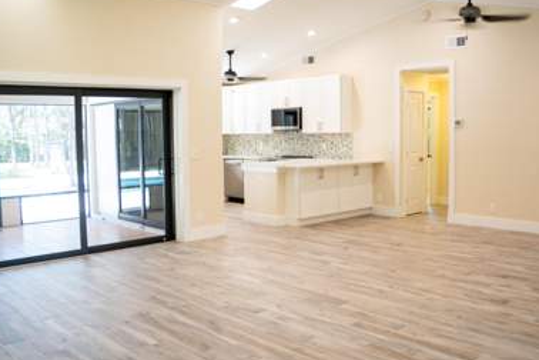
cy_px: 186
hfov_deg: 53.0
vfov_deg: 36.9
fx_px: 539
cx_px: 297
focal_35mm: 36
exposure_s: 1/20
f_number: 2.8
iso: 100
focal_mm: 18.9
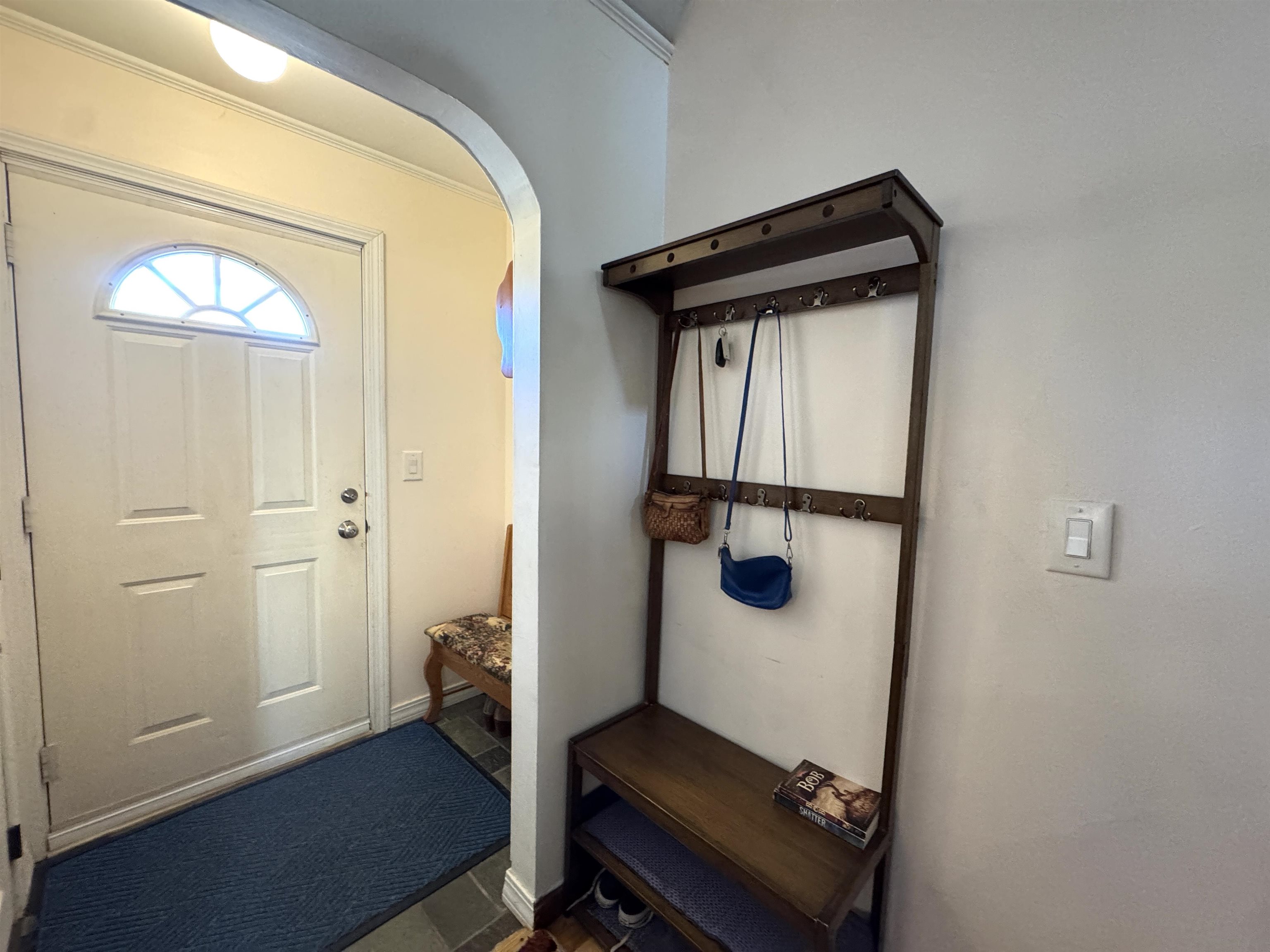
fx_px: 514
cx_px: 635
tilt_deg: -5.1
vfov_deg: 85.7
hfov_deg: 102.1
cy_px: 476
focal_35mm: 14
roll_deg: -0.7
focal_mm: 2.22
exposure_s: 1/60
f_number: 2.2
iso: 640
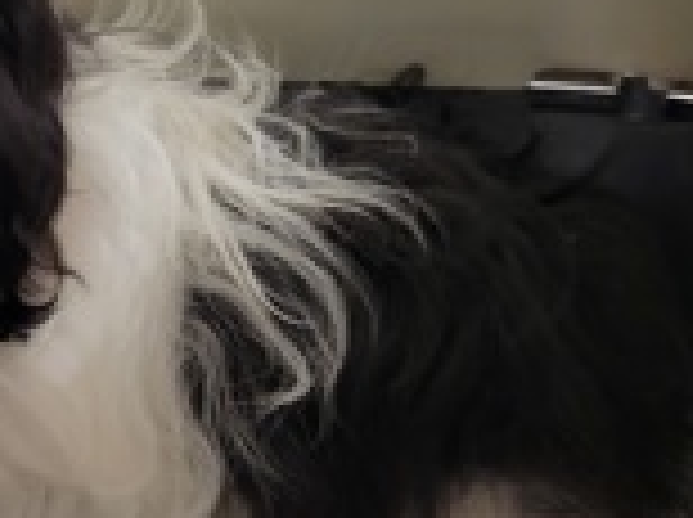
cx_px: 27
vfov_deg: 20.7
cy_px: 236
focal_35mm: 71
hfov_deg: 26.2
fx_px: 1419
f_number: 1.8
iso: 250
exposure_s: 1/42.9
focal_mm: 5.4
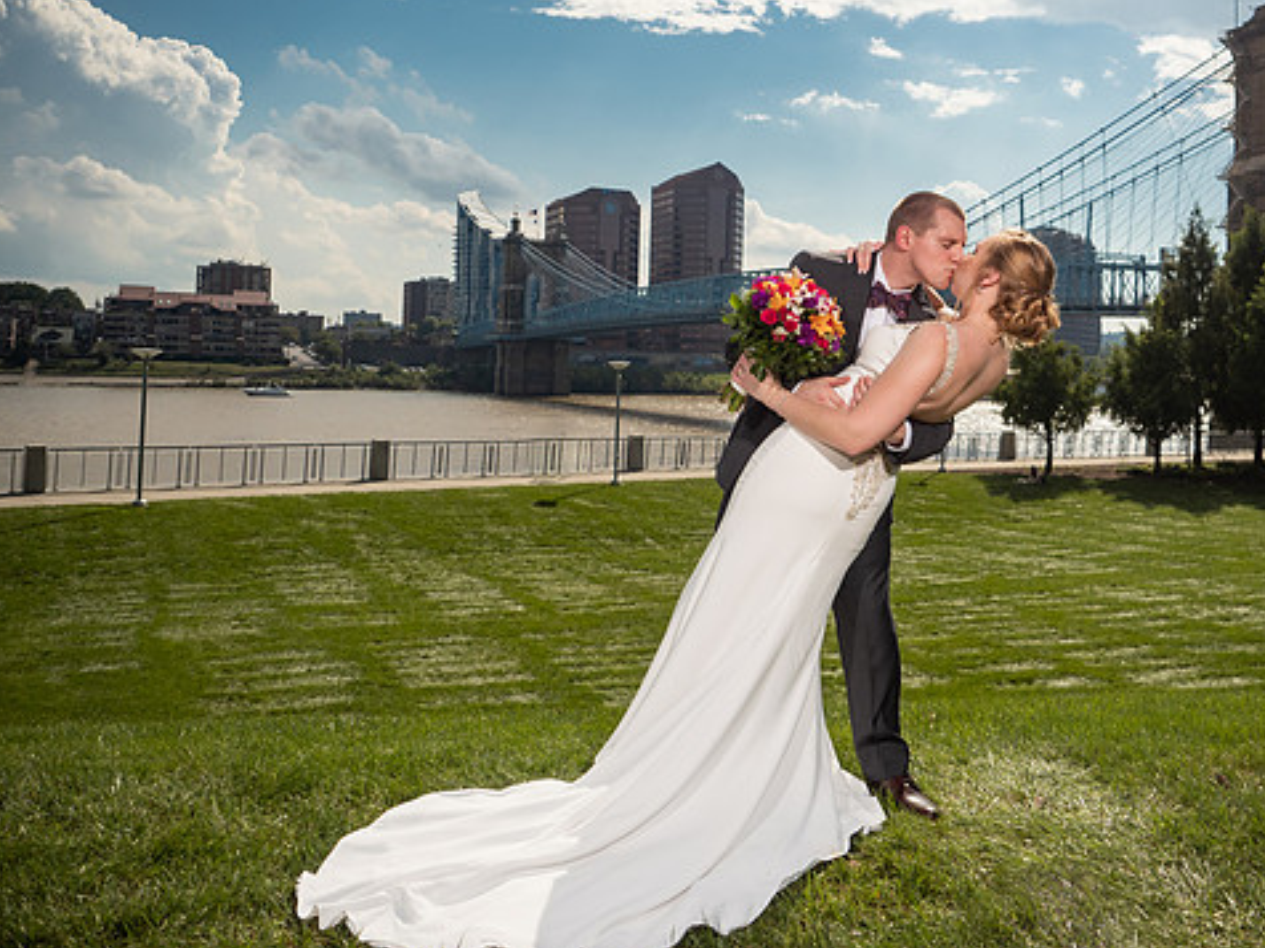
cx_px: 806
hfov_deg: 54.6
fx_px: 1206
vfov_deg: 42.4
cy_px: 323
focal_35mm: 33
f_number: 2.8
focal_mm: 12
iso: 250
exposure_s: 1/6400
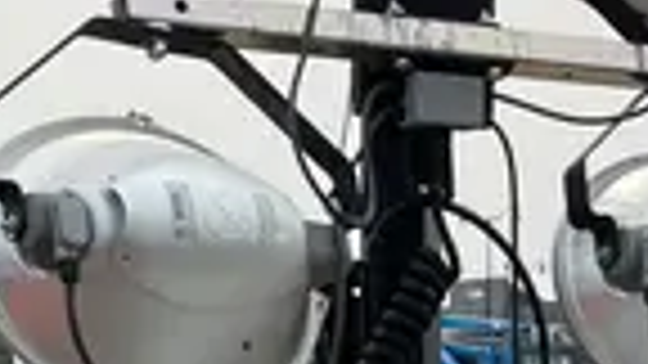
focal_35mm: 108
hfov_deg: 19.8
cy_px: 654
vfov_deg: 10.5
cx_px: 382
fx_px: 1856
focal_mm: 4.2
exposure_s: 1/4132
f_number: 1.6
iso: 50
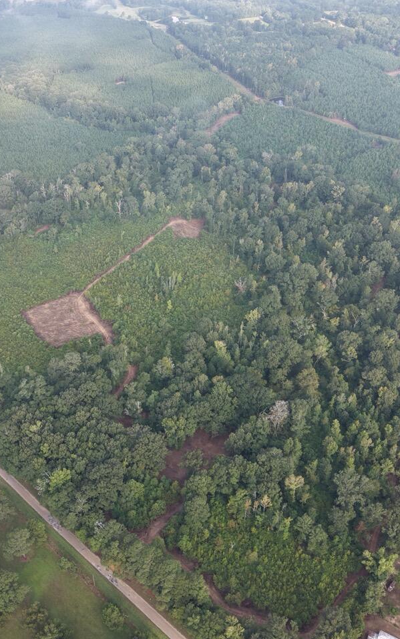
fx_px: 593
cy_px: 320
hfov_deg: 37.2
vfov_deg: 56.7
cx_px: 166
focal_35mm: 34
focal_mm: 8.67
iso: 120
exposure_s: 1/640
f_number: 1.8
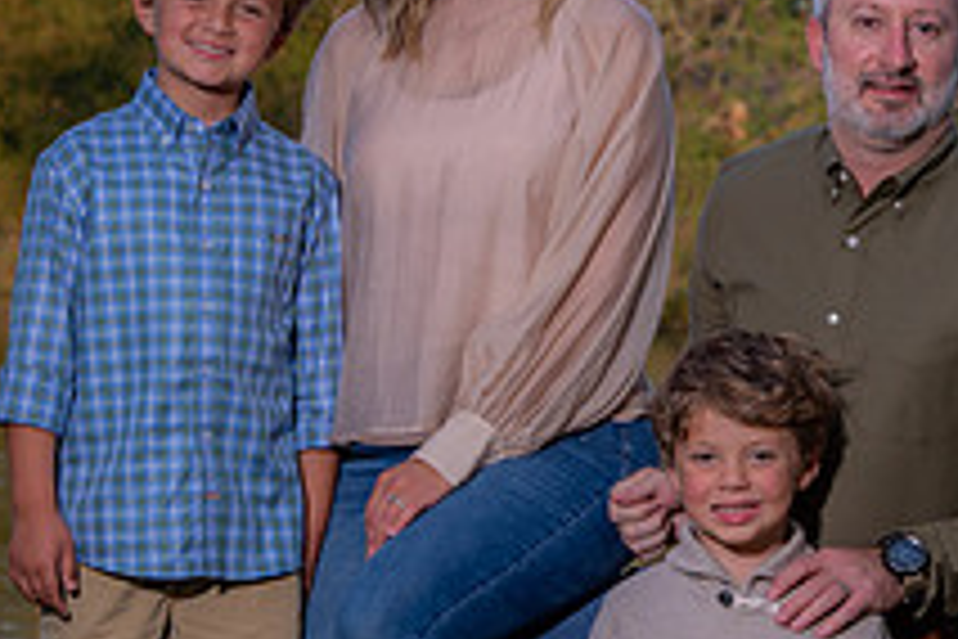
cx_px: 733
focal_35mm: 300
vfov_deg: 4.6
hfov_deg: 6.9
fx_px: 7983
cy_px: 436
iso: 400
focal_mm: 110
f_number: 8
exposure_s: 1/160
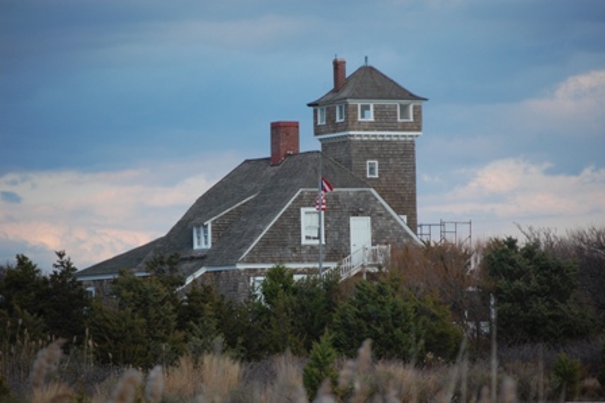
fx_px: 3401
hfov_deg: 10.2
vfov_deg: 6.8
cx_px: 302
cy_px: 202
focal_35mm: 202
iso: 450
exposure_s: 1/500
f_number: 5
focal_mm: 135
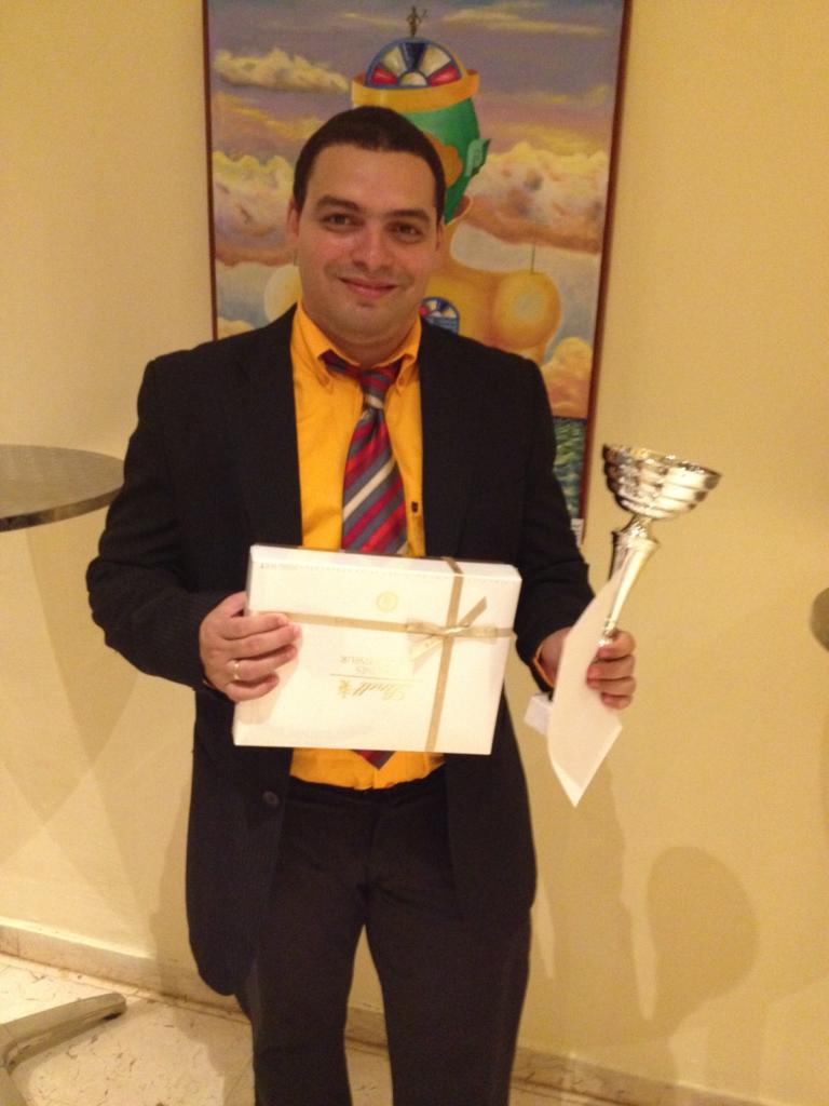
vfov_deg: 52.6
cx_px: 414
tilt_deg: -15.5
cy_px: 553
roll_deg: -2.4
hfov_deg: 40.7
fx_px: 1118
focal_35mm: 35
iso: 400
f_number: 2.4
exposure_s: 1/15
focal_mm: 4.28
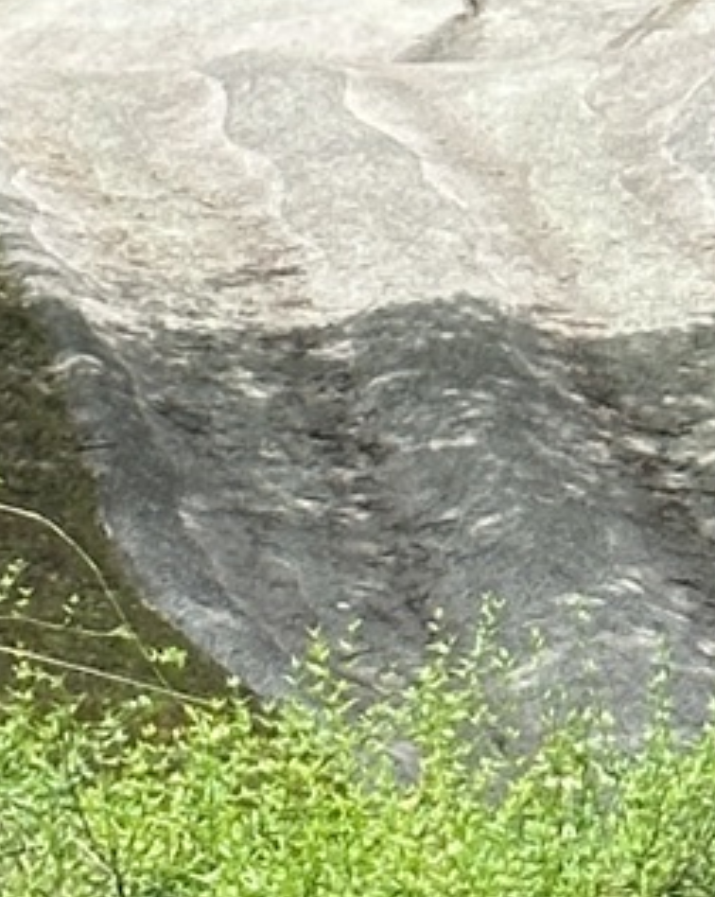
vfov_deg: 6.4
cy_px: -829
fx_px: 7871
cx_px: -474
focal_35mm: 297
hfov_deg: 5.1
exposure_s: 1/1815
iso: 64
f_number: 1.78
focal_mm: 6.86
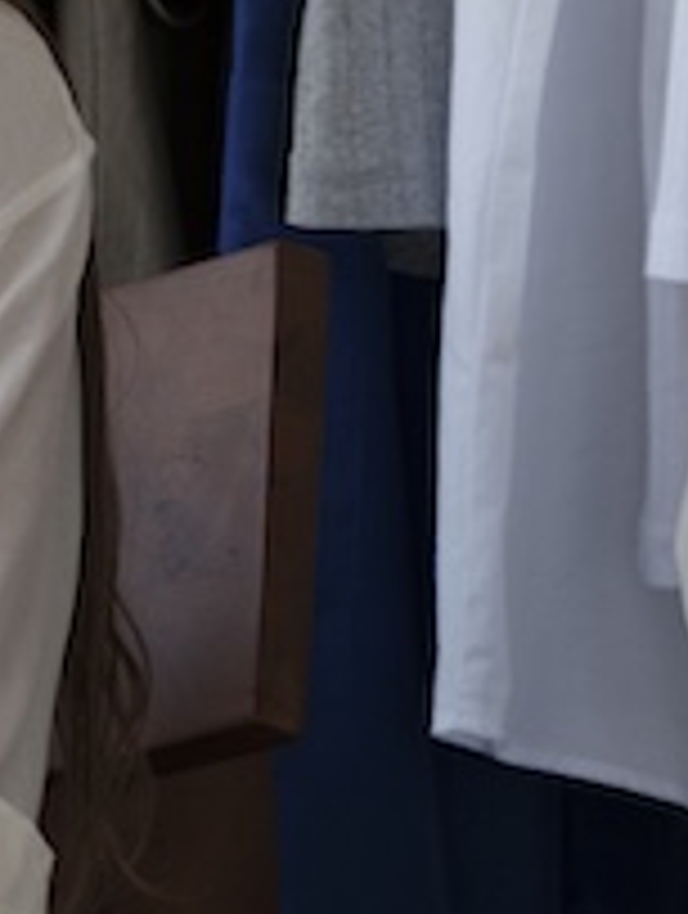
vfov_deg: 3.5
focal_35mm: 570
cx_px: 333
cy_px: 691
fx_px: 15058
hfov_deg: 2.6
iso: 1600
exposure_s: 1/200
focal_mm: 110
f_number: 8
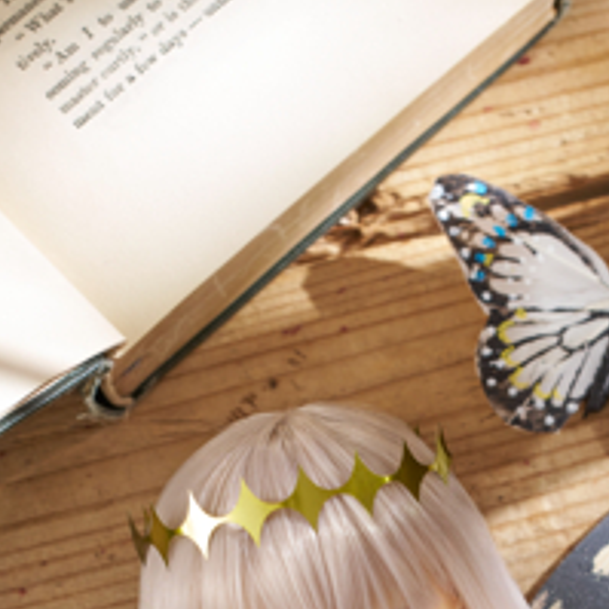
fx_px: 3742
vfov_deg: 9.1
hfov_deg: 9.3
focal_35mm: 188
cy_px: 826
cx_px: 405
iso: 80
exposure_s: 1/20
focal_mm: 55
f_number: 4
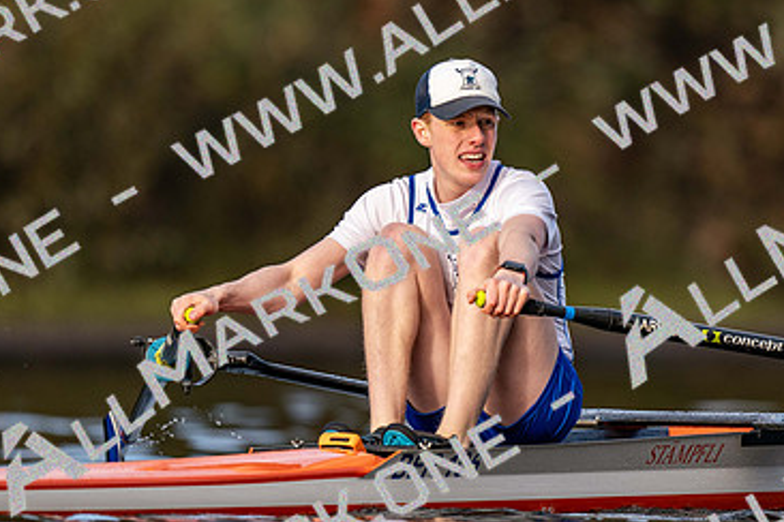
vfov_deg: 1.4
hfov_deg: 2.2
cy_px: 185
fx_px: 20709
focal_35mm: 951
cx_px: 437
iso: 800
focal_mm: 600
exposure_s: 1/2500
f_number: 4
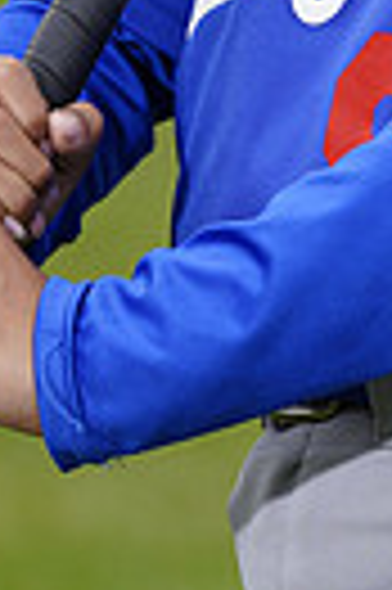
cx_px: 408
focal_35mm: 886
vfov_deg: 2.3
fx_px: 14509
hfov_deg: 1.5
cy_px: -414
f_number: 6.3
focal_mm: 200
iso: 100
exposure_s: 1/250
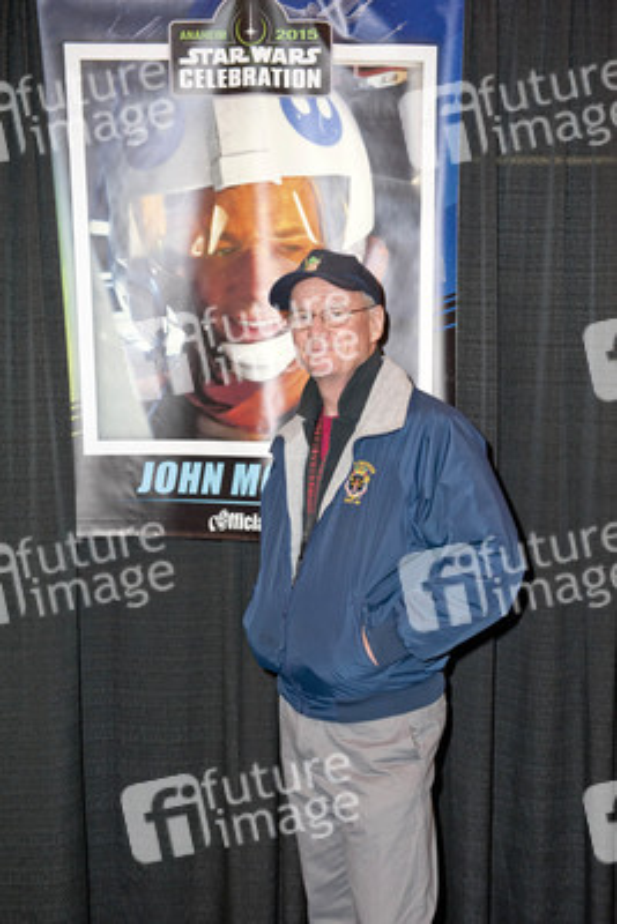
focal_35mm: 52
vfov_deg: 38.2
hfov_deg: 26.0
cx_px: 308
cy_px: 462
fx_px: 1336
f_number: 4
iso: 640
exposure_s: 1/400
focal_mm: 52
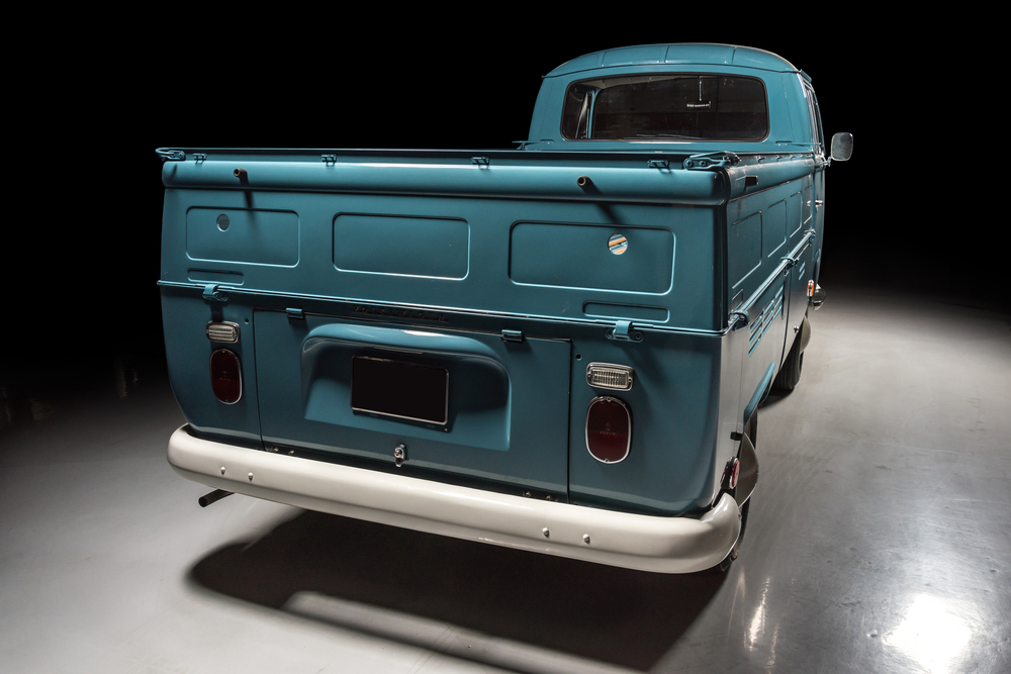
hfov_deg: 60.3
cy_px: 337
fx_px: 871
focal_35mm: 31
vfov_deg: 42.3
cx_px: 506
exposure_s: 1/200
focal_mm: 31
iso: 400
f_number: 10
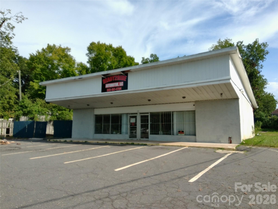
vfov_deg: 53.1
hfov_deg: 67.3
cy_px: 104
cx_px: 139
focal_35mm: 26
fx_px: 209
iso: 100
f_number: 2
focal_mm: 3
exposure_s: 1/907
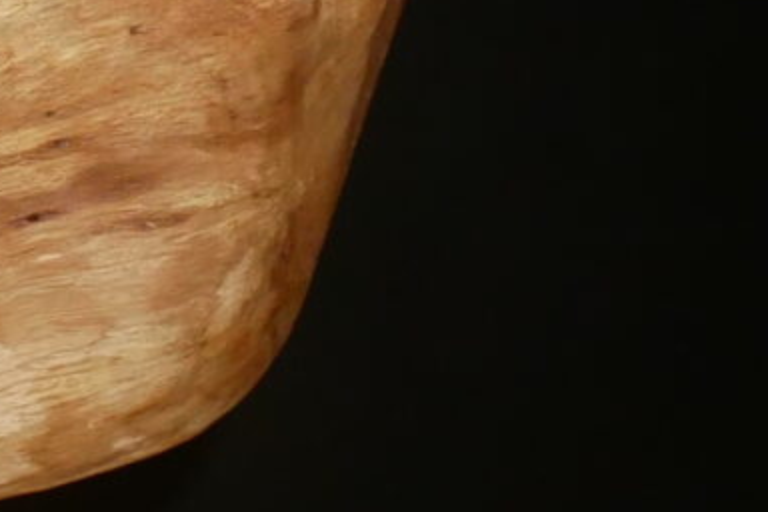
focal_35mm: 222
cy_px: 294
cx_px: -1374
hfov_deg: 8.2
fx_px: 4736
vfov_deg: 6.2
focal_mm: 16
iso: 800
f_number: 4
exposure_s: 1/60
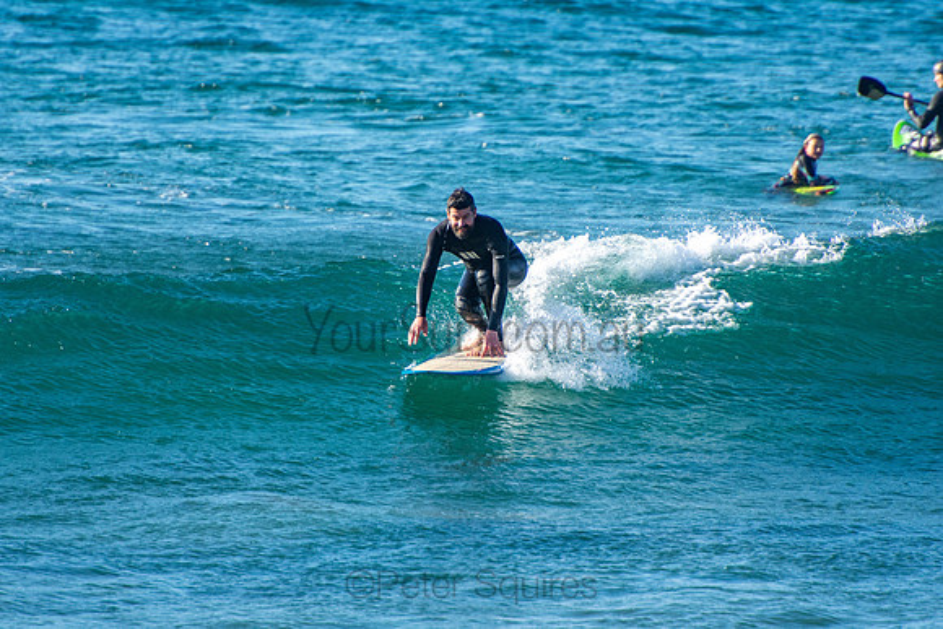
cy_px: 314
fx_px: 15720
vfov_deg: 2.3
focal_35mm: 600
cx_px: 472
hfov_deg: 3.4
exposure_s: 1/1250
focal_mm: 400
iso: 400
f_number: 5.6
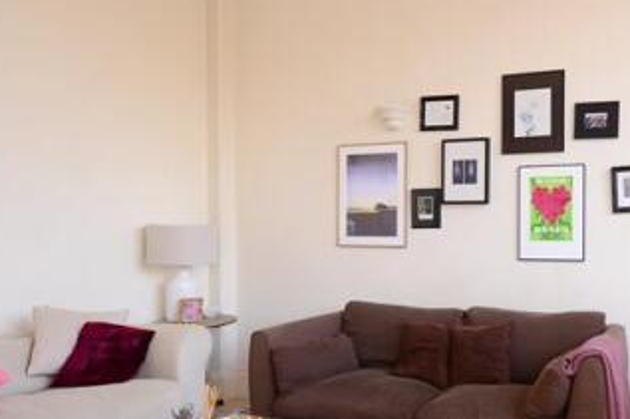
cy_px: 231
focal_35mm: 31
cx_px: 479
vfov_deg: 42.2
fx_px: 542
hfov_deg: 57.0
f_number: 5.6
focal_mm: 10
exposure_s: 1/50
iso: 400
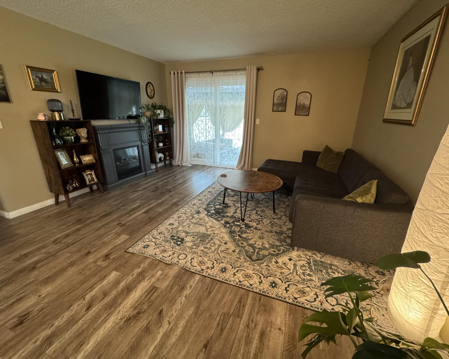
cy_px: 178
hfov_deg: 96.8
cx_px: 230
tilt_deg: -18.4
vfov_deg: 84.0
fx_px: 199
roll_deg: -1.0
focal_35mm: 15
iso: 1000
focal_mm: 2.22
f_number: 2.2
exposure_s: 1/60
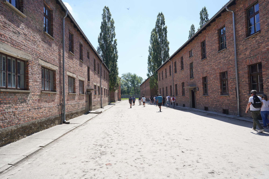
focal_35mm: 24
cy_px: 90
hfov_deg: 73.7
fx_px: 179
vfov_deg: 53.1
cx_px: 134
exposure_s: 1/100
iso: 100
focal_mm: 24
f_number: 11
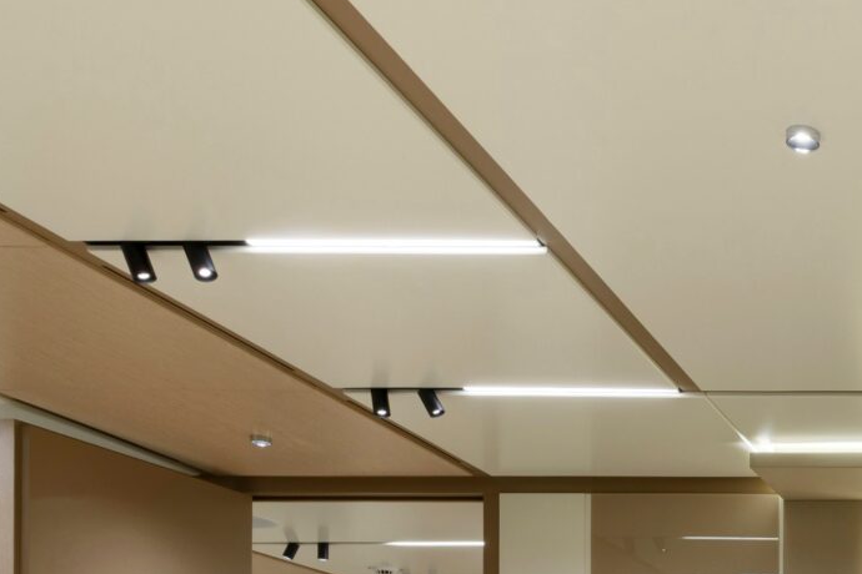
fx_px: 1245
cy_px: 807
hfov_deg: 30.8
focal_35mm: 52
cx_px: 1092
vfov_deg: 22.4
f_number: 11
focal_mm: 14
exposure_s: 1/1.67
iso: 100
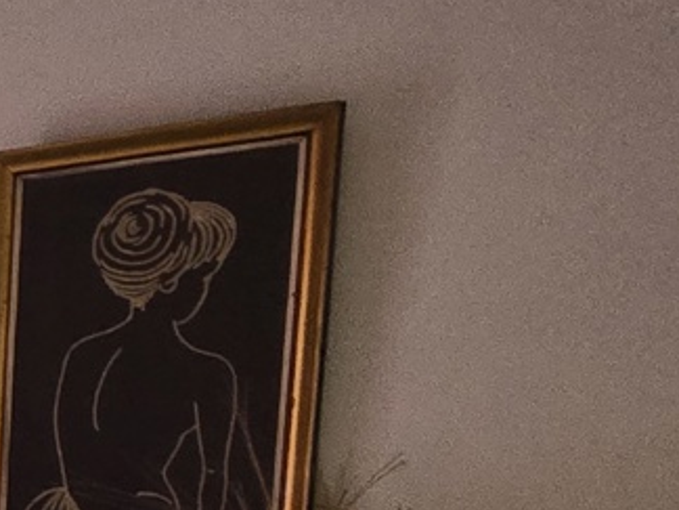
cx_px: -983
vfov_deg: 17.4
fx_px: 1510
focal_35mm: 77
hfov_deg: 14.7
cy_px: 747
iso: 250
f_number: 2.2
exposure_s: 1/50
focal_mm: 2.2
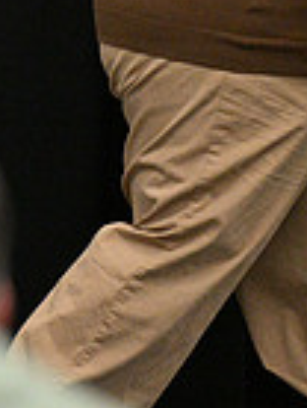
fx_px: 9289
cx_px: -508
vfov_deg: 2.5
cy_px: -34
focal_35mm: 788
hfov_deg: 1.9
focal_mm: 195
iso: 6400
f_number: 2.8
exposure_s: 1/800
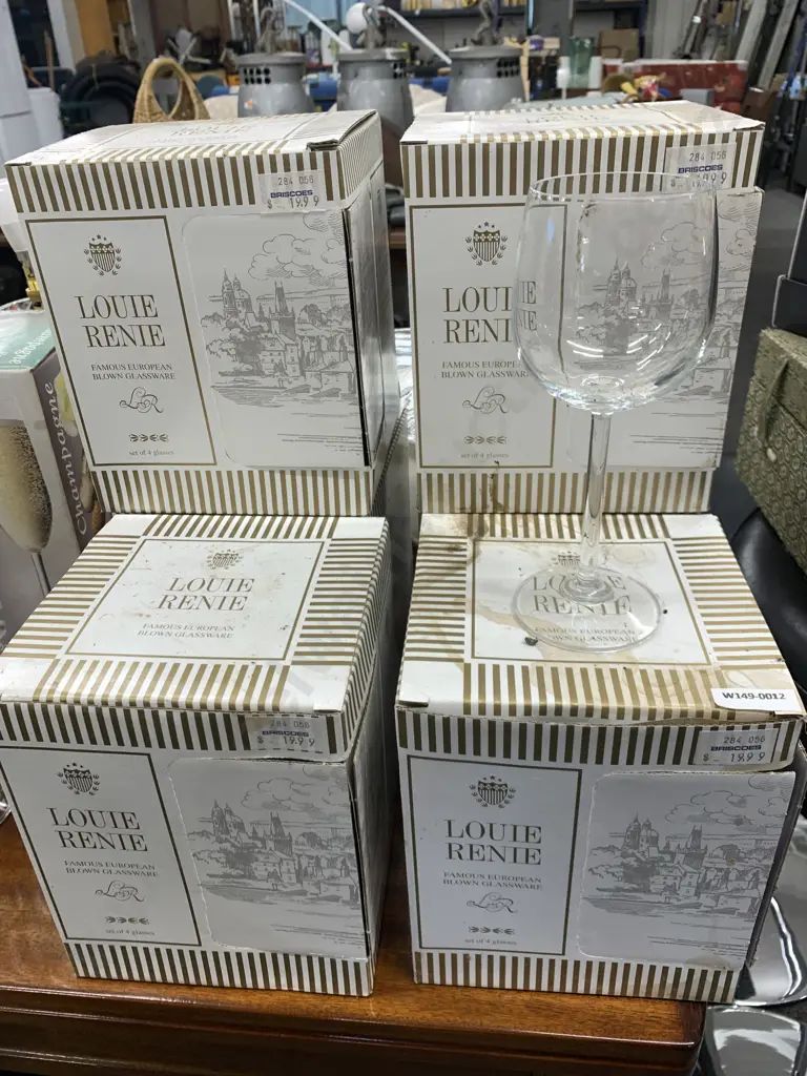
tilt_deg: -29.3
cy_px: 538
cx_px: 404
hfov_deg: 53.1
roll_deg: +1.9
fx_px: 808
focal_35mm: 26
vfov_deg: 67.3
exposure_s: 1/100
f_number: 1.8
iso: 80
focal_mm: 4.25
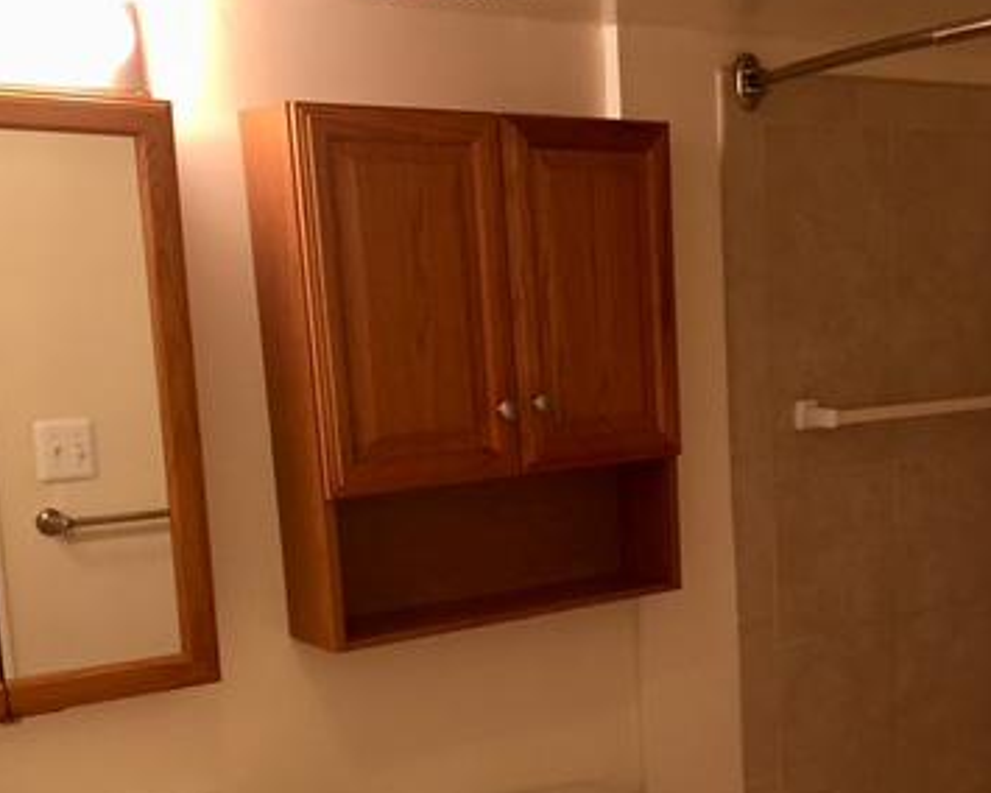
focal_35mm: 51
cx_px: 751
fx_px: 1496
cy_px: 589
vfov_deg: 29.3
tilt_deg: -11.3
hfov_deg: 35.8
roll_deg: +0.6
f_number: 2.2
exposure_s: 1/30
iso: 100
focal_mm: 4.15
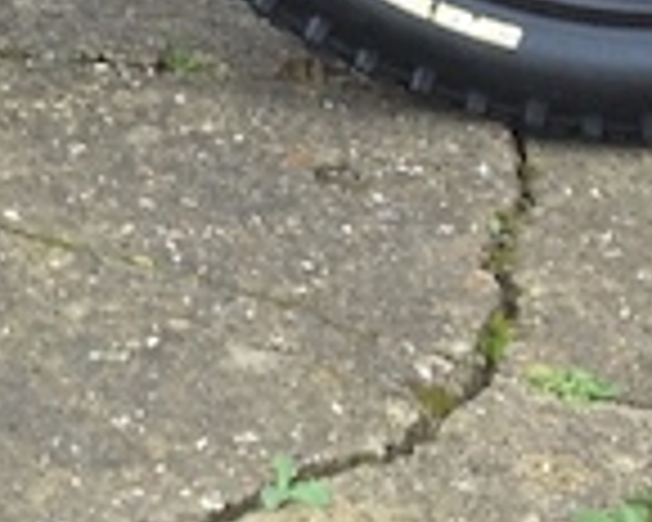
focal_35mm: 241
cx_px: -805
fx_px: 4651
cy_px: -986
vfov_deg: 6.0
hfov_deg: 7.6
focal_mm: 4.28
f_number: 2.4
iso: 64
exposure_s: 1/125
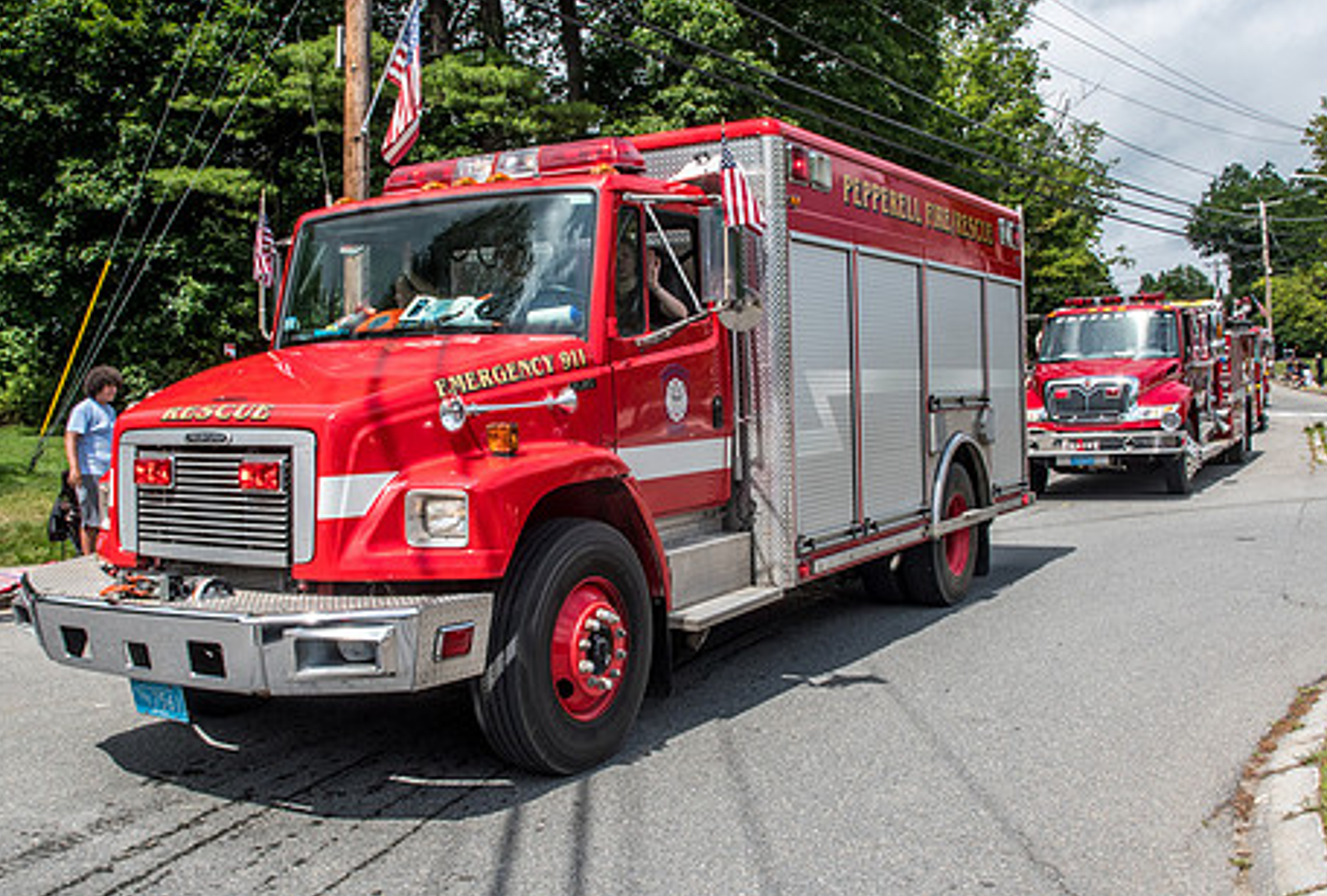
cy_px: 446
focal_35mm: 35
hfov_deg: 54.2
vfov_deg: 38.2
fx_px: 1295
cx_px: 636
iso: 200
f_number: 13
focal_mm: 16
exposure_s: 1/250
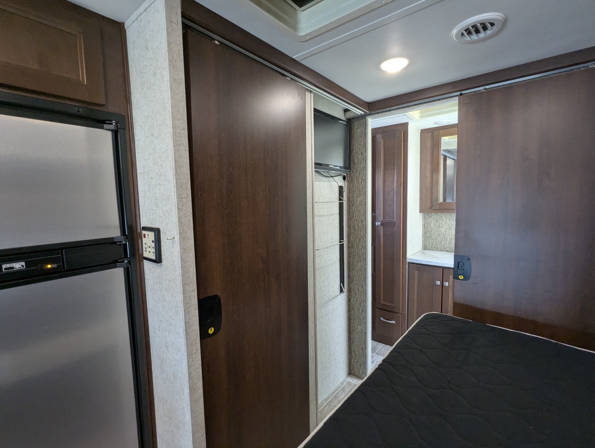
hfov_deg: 94.4
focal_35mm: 16
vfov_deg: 78.2
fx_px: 275
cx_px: 298
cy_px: 224
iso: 206
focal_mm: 2.35
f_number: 2.2
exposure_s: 1/60
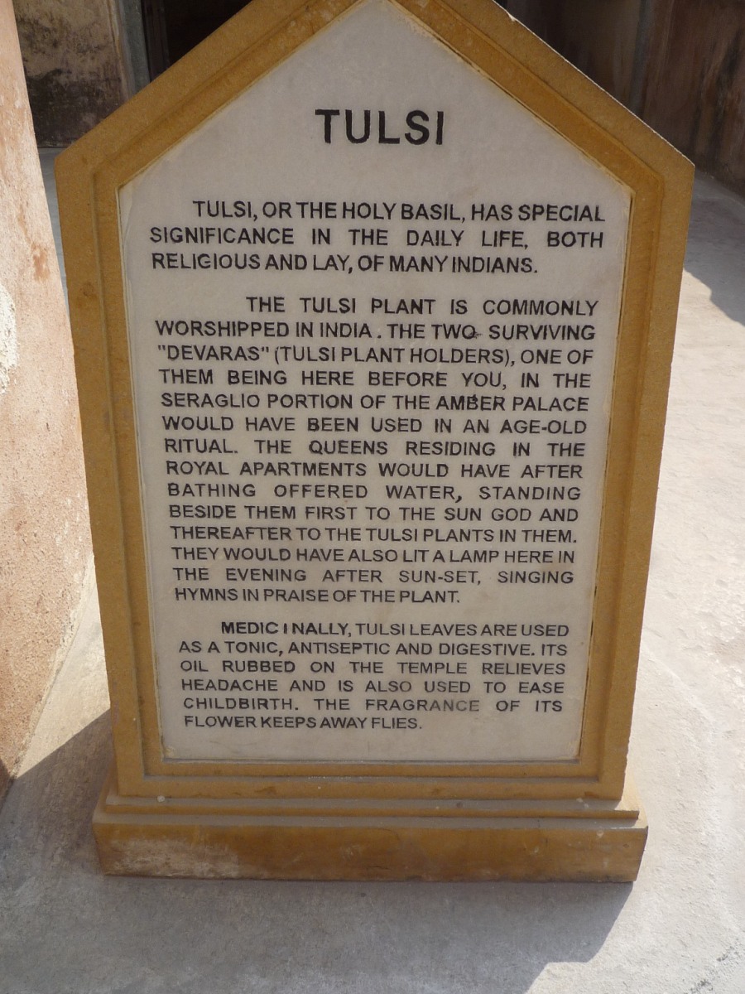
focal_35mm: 31
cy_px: 497
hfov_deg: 45.4
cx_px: 372
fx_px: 890
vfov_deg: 58.4
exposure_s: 1/500
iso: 100
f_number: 4
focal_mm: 4.5
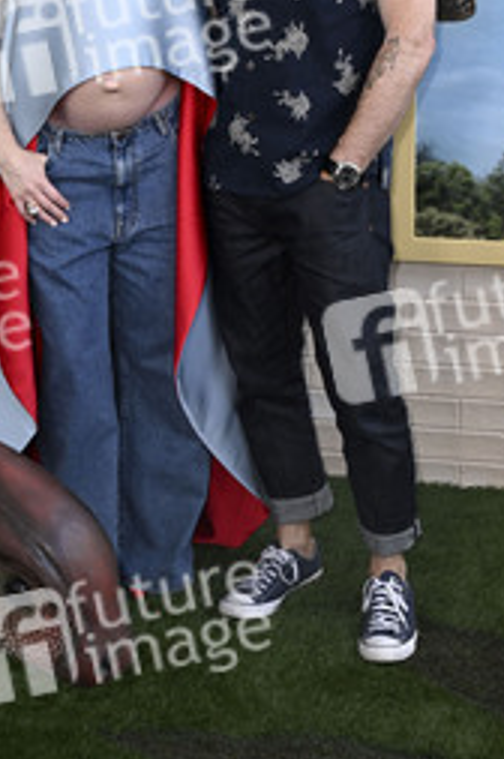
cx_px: 204
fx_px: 1263
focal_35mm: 60
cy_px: 183
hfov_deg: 22.5
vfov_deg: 32.8
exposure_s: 1/250
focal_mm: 38
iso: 640
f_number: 6.3
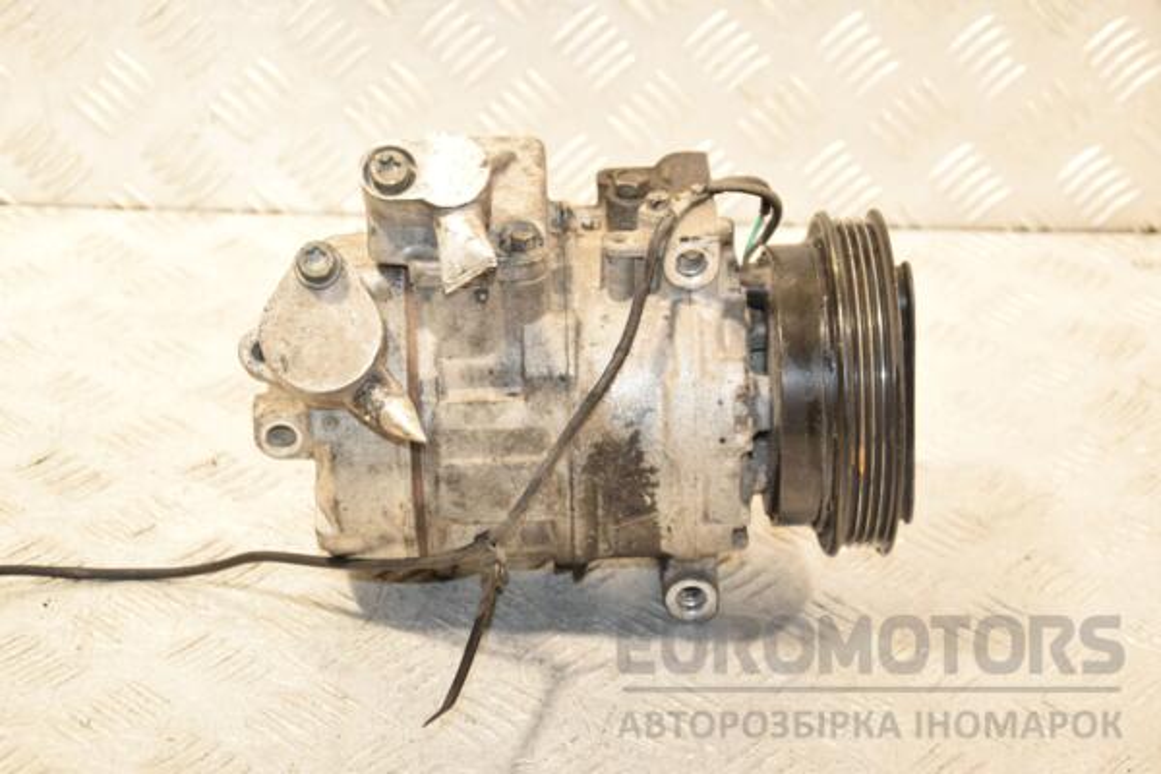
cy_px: 387
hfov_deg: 26.0
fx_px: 2515
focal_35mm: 78
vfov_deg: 17.5
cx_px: 580
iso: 1600
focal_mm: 52
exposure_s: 1/160
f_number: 5.6
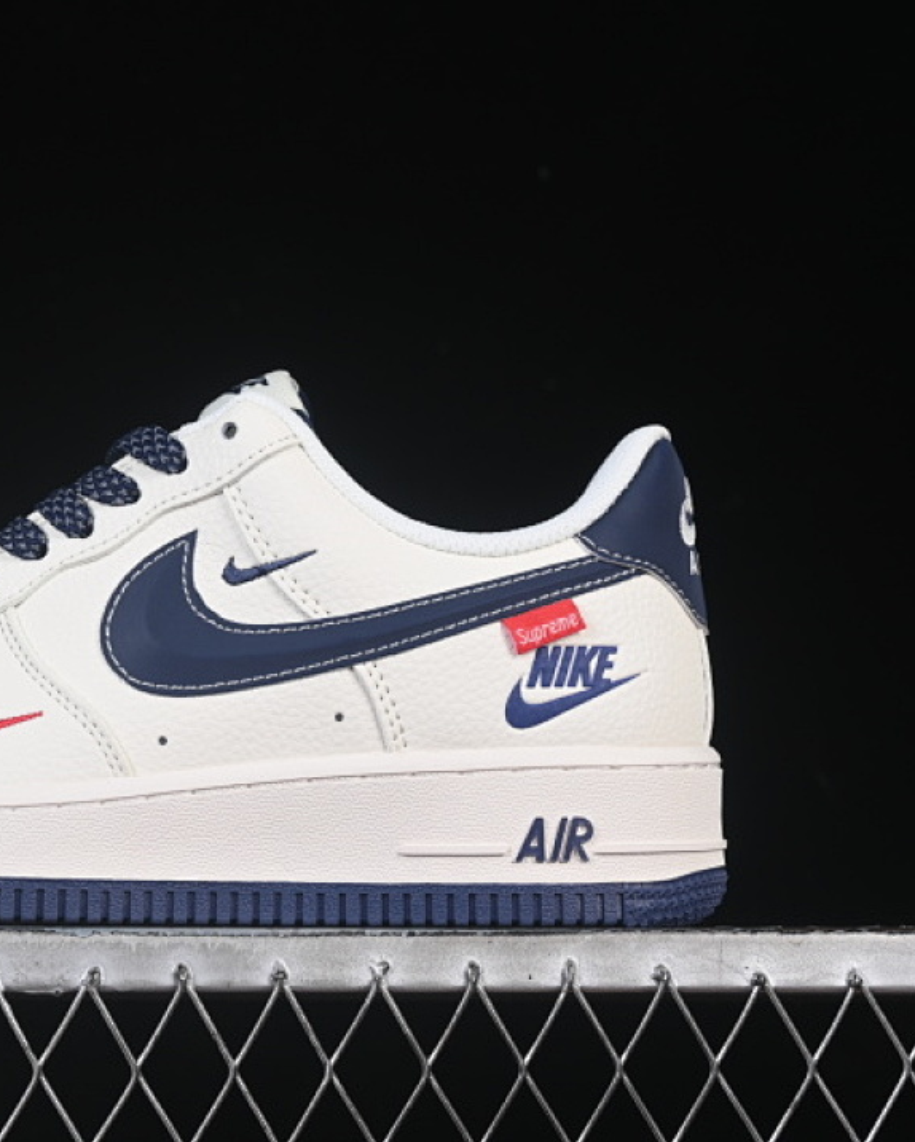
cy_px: 572
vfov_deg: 18.1
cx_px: 124
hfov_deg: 14.4
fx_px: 3587
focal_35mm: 106
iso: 160
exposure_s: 1/80
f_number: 8
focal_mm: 50
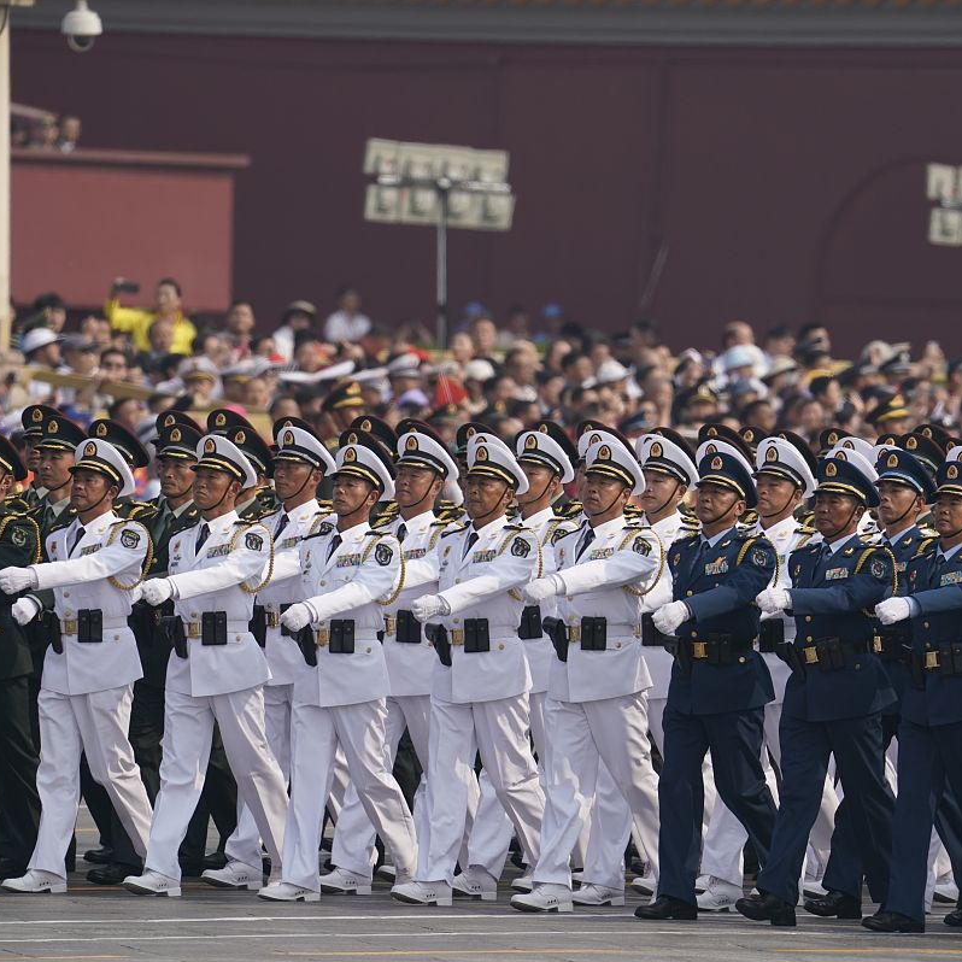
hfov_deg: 2.3
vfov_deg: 2.3
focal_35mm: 767
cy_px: 481
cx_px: 555
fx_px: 24116
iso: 320
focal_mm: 600
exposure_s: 1/1000
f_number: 8
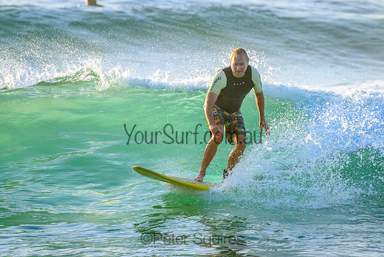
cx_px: 192
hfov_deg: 2.6
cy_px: 128
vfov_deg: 1.7
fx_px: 8535
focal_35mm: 800
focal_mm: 800
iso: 2800
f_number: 11
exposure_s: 1/2000
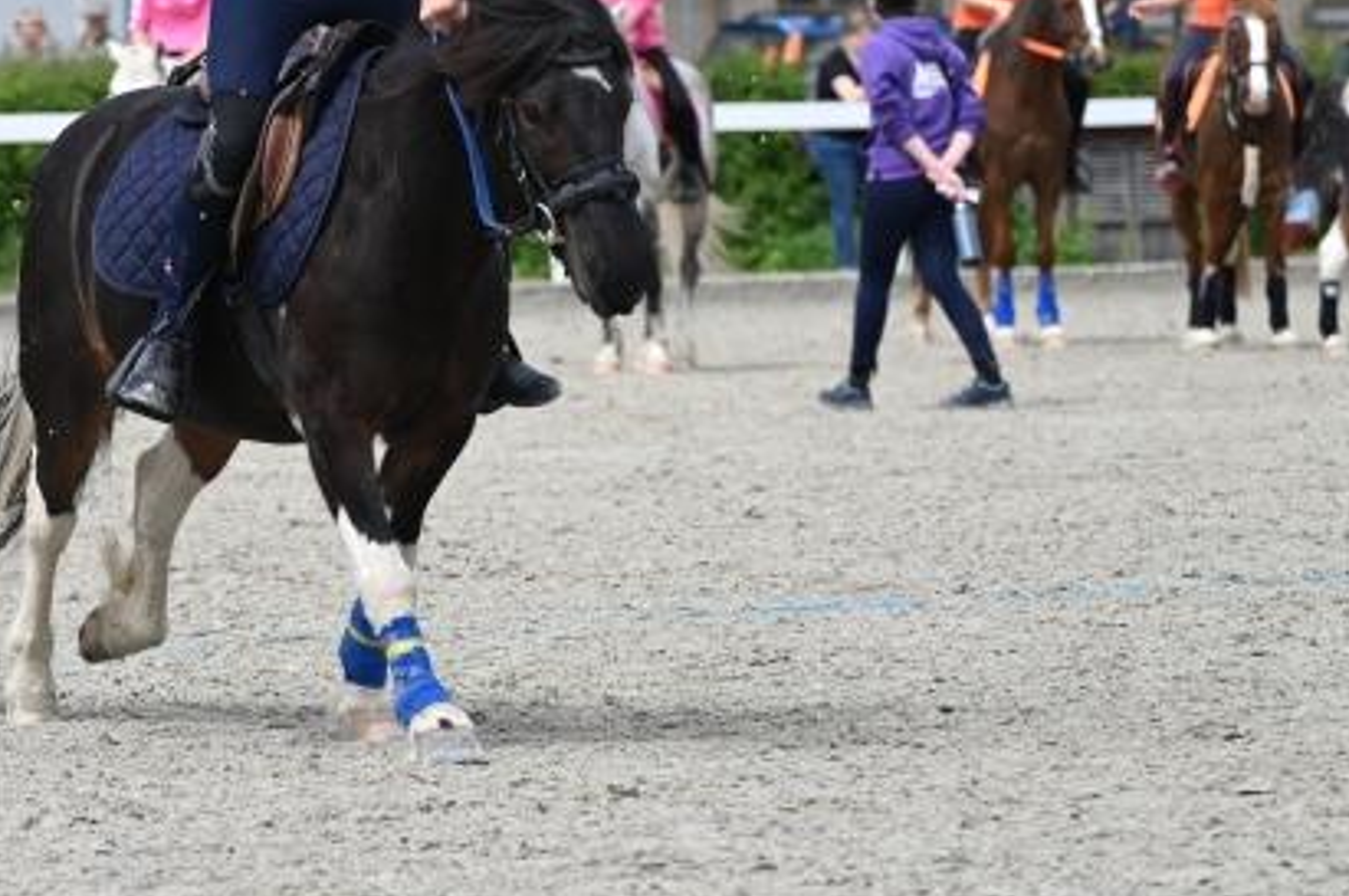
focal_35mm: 292
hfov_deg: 7.1
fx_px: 10929
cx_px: 200
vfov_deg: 4.7
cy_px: 131
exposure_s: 1/1250
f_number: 5.6
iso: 280
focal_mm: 150
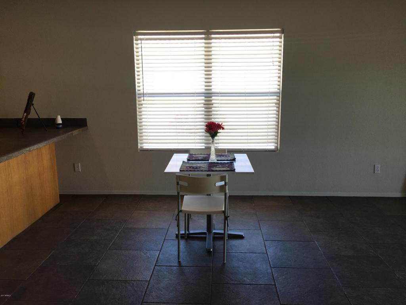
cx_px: 203
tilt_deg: -11.4
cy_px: 152
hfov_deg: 61.7
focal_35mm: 29
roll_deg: +0.5
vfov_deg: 48.2
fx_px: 340
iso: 25
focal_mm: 4.15
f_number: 2.2
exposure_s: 1/40
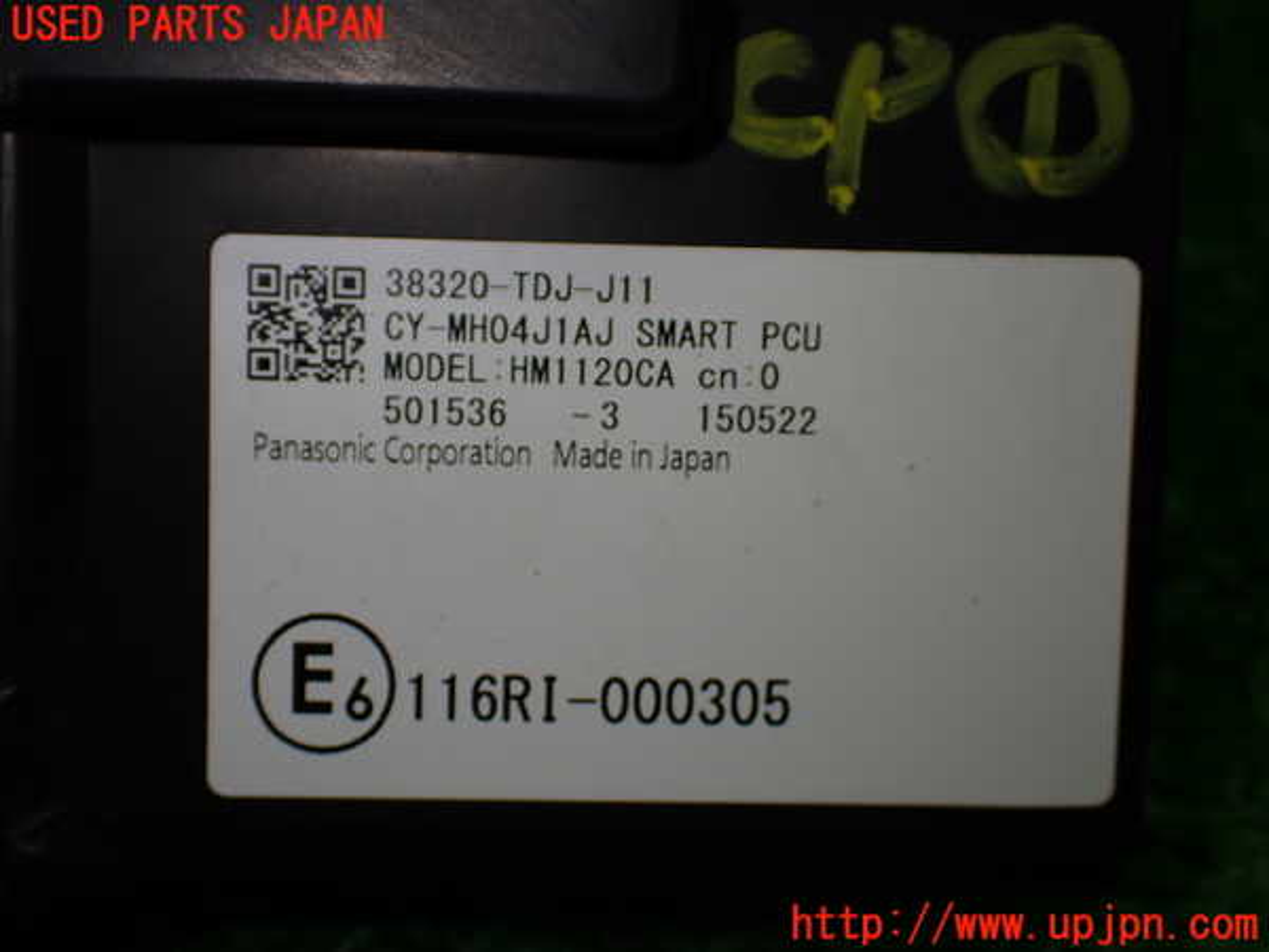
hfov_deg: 40.4
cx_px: 634
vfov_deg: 30.9
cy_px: 476
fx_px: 1723
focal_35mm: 47
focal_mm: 8.4
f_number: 3.1
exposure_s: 1/200
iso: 125
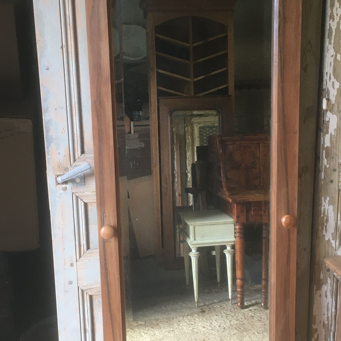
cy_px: 193
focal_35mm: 49
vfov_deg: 34.6
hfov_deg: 34.6
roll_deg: +0.0
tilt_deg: -17.9
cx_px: 196
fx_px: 546
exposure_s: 1/33
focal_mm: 4.15
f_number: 2.2
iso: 100
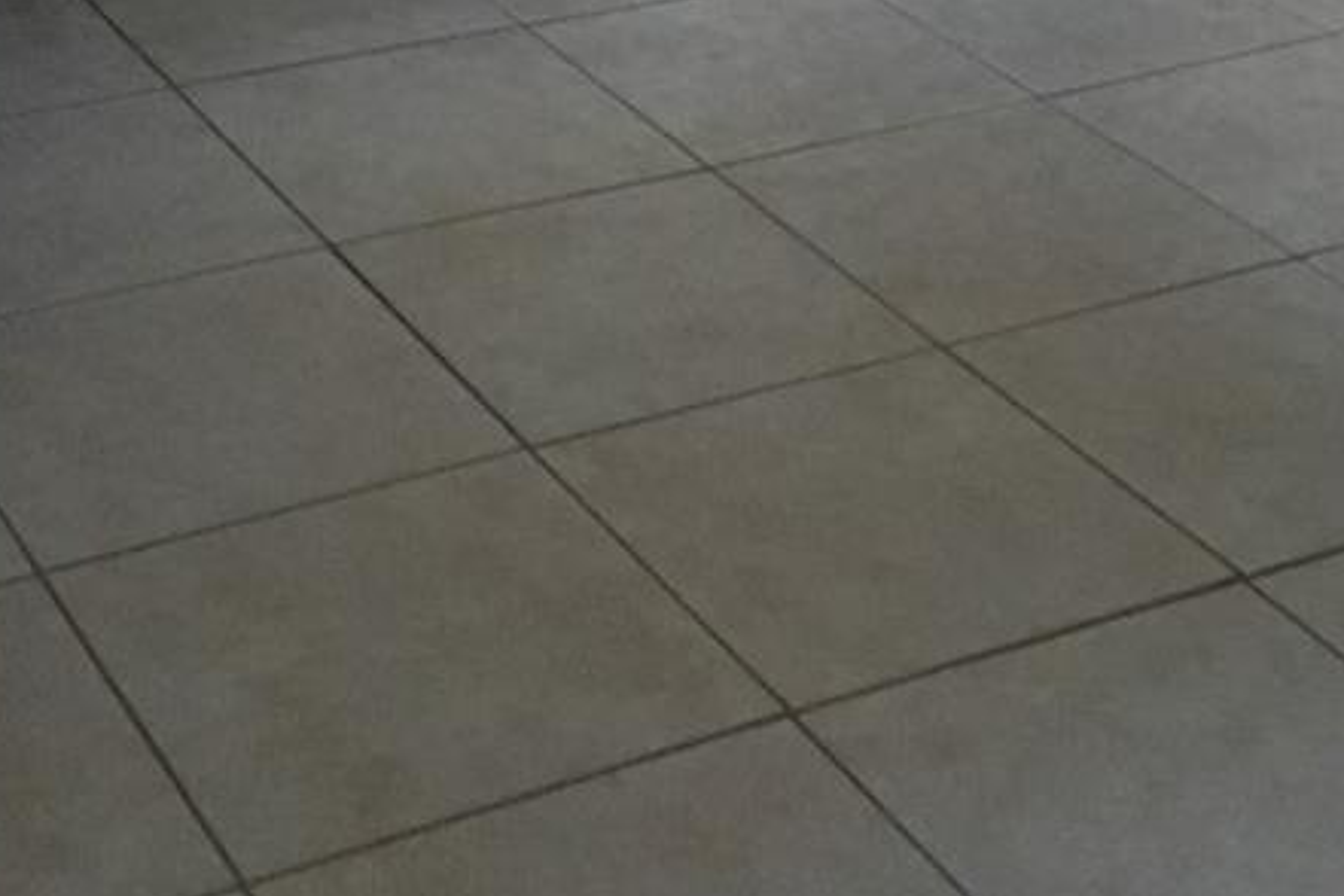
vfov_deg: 15.2
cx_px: 695
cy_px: -521
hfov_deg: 24.8
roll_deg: -1.2
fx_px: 3061
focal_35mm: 82
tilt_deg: -9.7
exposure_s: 1/15
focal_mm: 4.15
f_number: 2.2
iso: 320
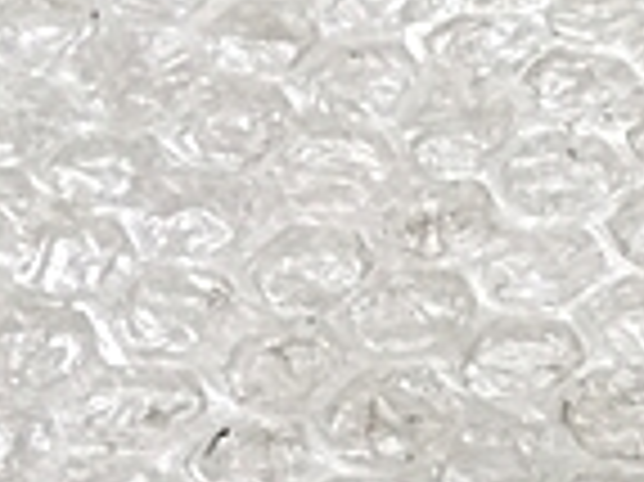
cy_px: 847
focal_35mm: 130
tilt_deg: -53.4
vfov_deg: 10.7
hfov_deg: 13.4
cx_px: 1220
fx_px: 2417
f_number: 2.2
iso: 64
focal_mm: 4.15
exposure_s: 1/120
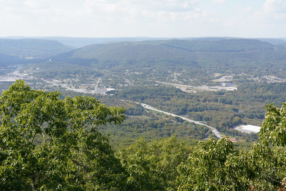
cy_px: 96
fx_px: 246
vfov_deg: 42.3
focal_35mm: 31
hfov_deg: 60.3
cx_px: 143
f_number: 20
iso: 400
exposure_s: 1/100
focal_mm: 31
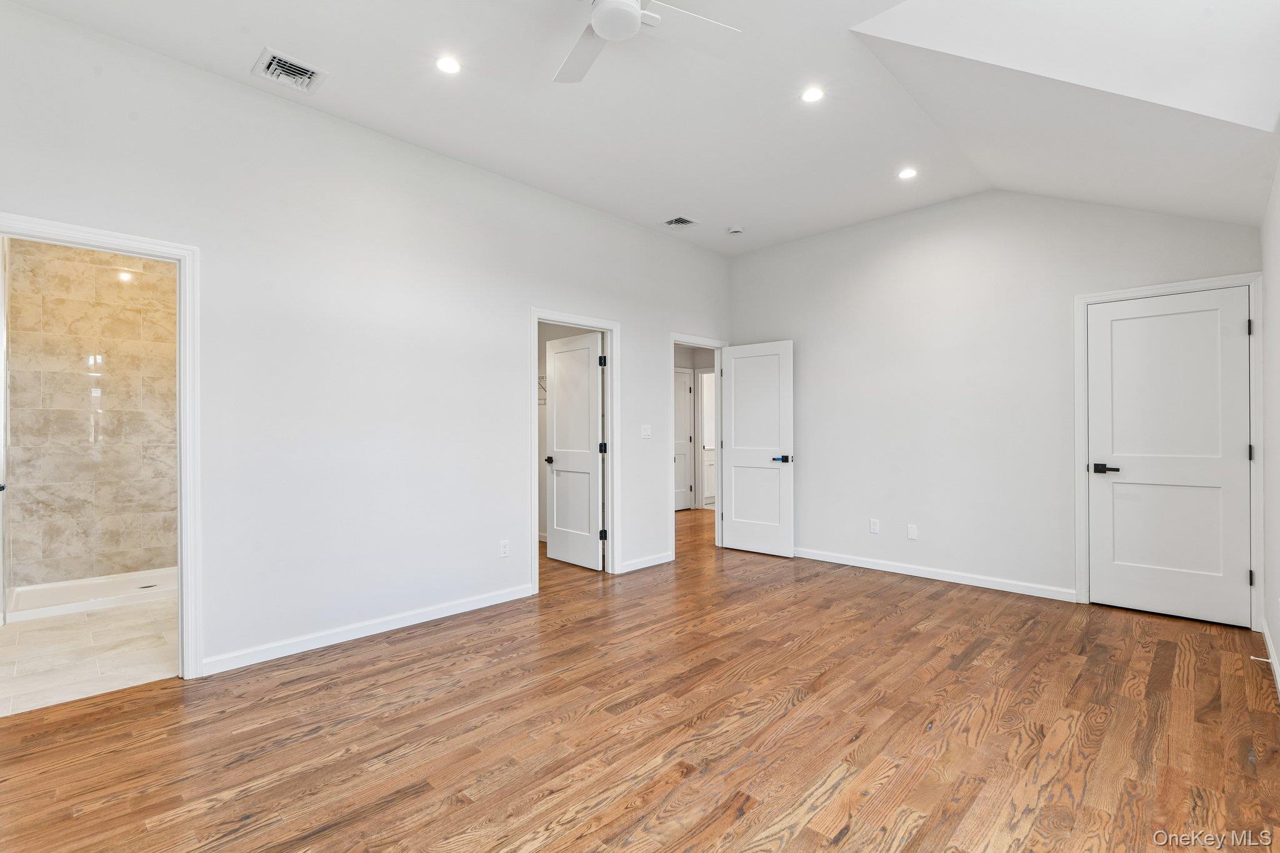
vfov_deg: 73.7
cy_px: 426
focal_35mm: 16
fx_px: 569
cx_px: 640
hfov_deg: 96.7
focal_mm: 16
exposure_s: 1/13
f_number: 9
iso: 250
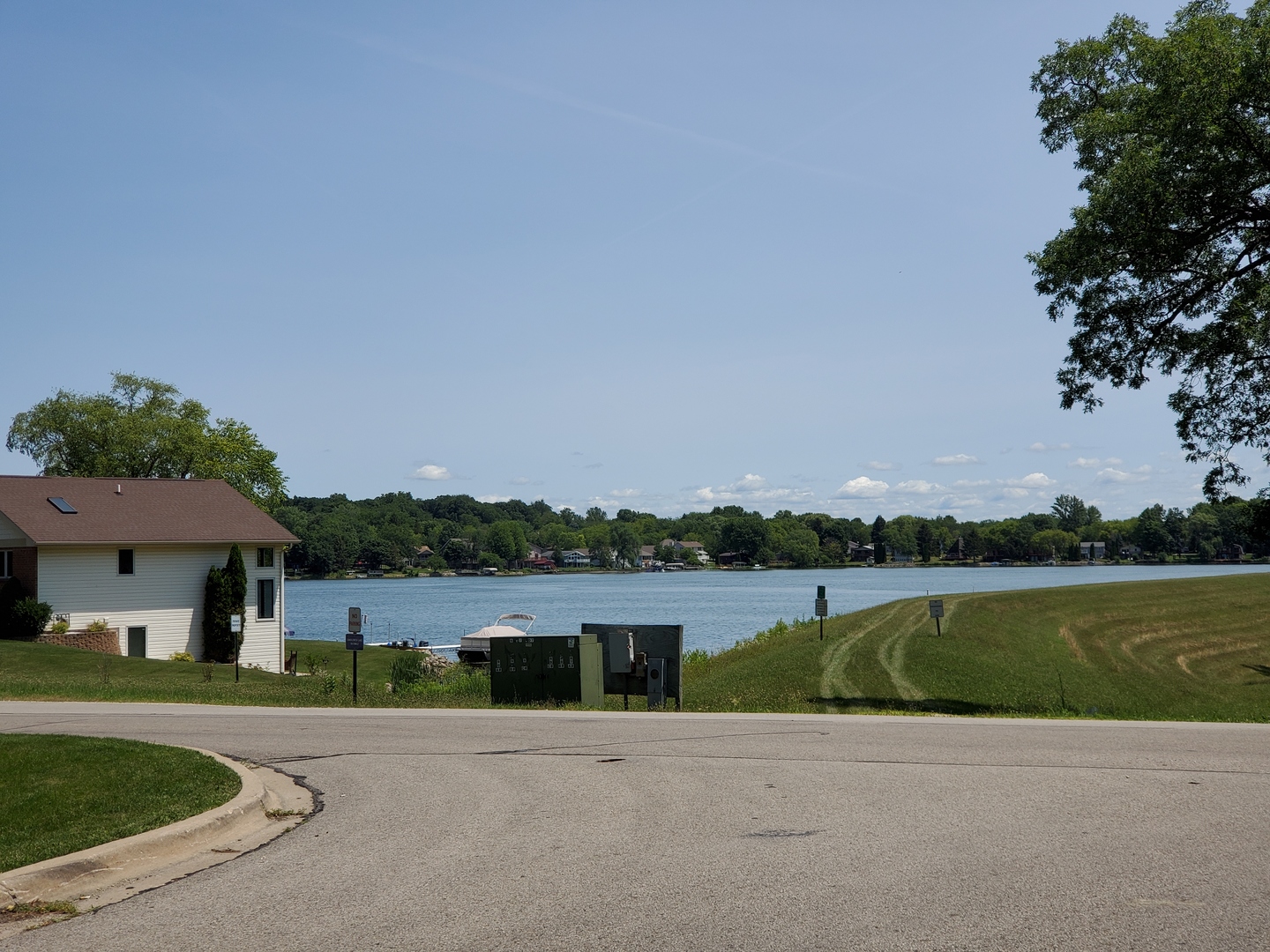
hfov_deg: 36.8
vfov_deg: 28.0
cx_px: 635
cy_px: 476
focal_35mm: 52
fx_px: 1908
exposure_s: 1/1361
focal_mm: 6
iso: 50
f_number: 2.4
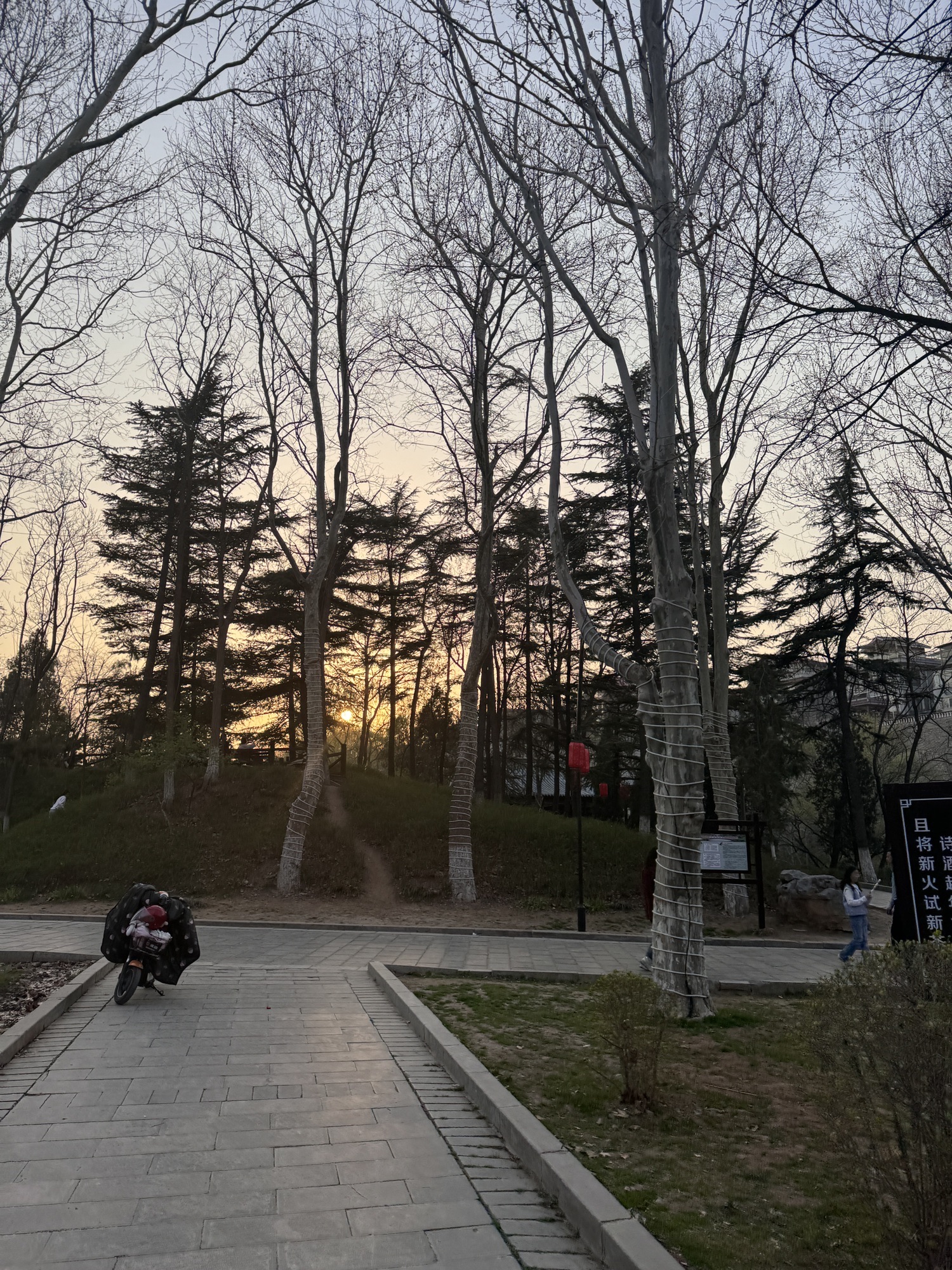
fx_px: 880
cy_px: 635
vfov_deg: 71.6
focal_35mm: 24
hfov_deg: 56.8
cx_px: 476
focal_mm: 6.86
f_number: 1.78
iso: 80
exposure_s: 1/1597
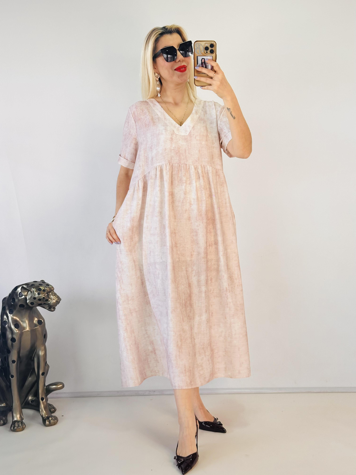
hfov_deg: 30.3
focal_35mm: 48
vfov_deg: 39.7
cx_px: 178
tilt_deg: -26.7
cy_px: 238
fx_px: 658
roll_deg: +2.9
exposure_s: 1/185
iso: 50
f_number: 1.78
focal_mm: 6.86
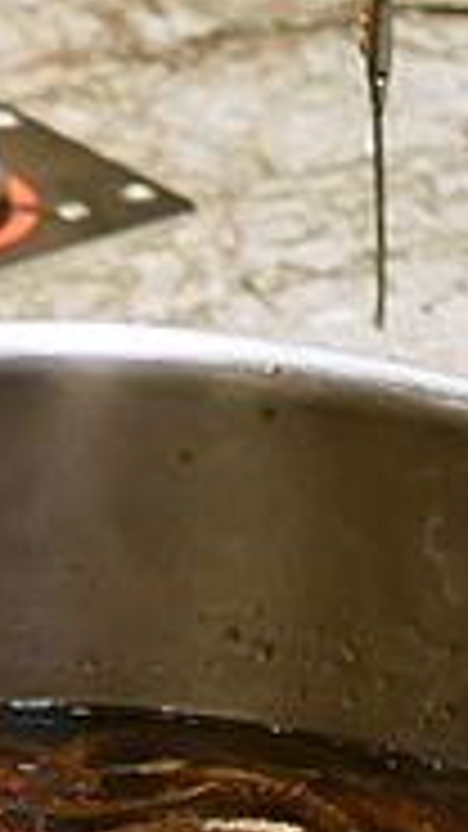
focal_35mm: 294
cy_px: 803
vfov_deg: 7.3
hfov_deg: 4.1
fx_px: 6489
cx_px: -432
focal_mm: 25
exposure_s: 1/125
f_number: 1.8
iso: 200
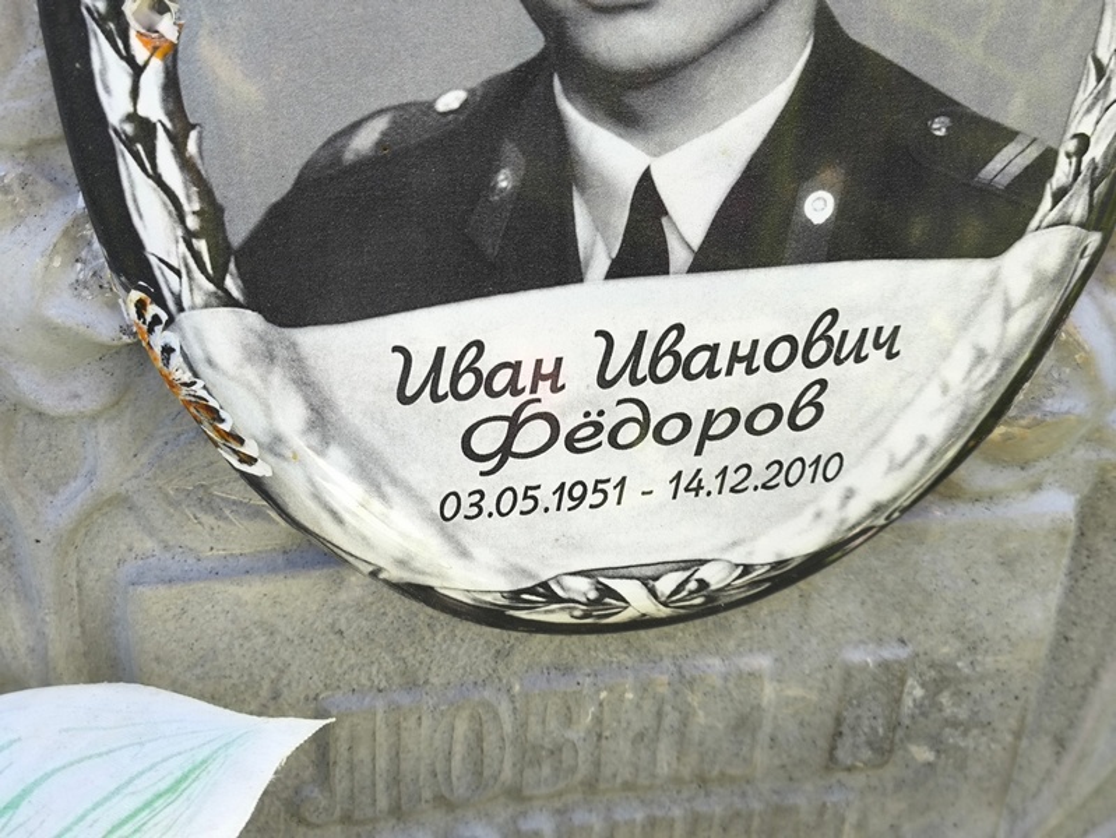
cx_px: 558
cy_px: 419
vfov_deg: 29.1
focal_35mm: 50
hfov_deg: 38.2
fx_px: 1613
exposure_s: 1/114
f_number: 1.7
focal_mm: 4.71
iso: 50
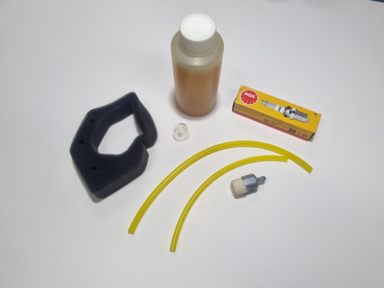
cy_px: 144
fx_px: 288
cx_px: 192
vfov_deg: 53.1
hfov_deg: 67.3
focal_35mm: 26
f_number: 1.8
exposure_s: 1/100
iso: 50
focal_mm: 5.4
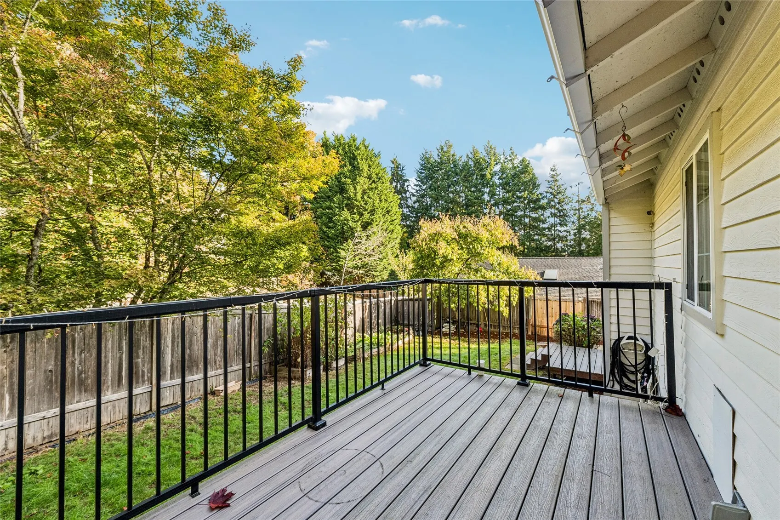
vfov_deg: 77.3
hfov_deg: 100.4
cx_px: 390
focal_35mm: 15
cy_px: 260
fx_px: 325
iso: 250
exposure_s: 1/40
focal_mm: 10
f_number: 9
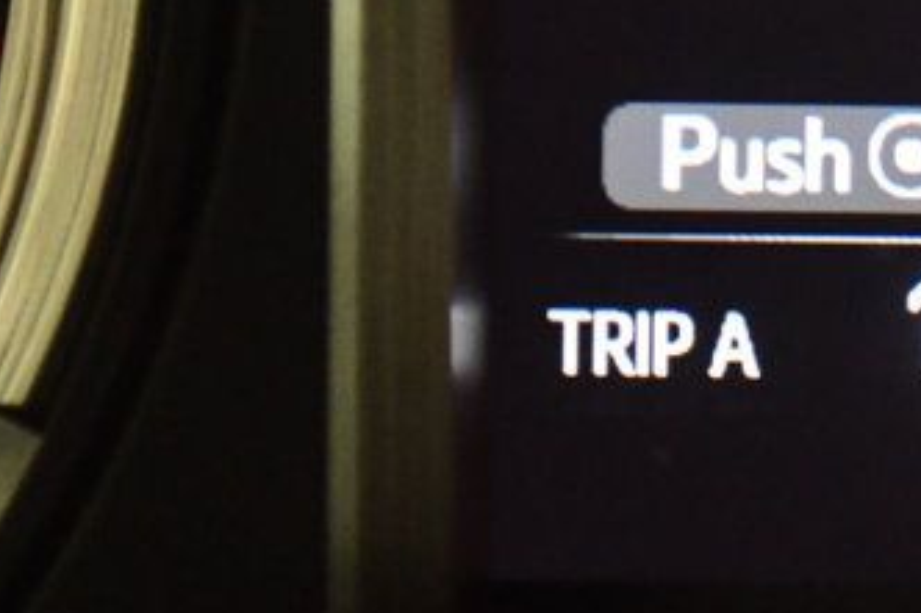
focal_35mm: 253
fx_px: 6469
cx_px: 1110
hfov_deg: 8.1
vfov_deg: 5.4
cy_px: 158
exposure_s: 1/60
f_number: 5.6
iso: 5000
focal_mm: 55
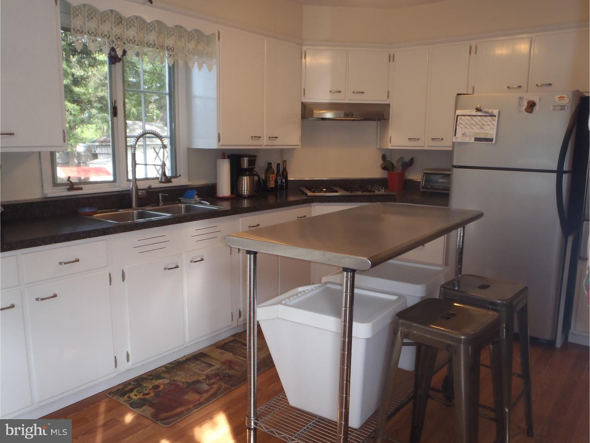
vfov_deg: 49.7
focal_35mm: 28
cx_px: 295
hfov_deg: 63.4
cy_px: 222
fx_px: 477
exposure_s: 1/30
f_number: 3.5
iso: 100
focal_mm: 5
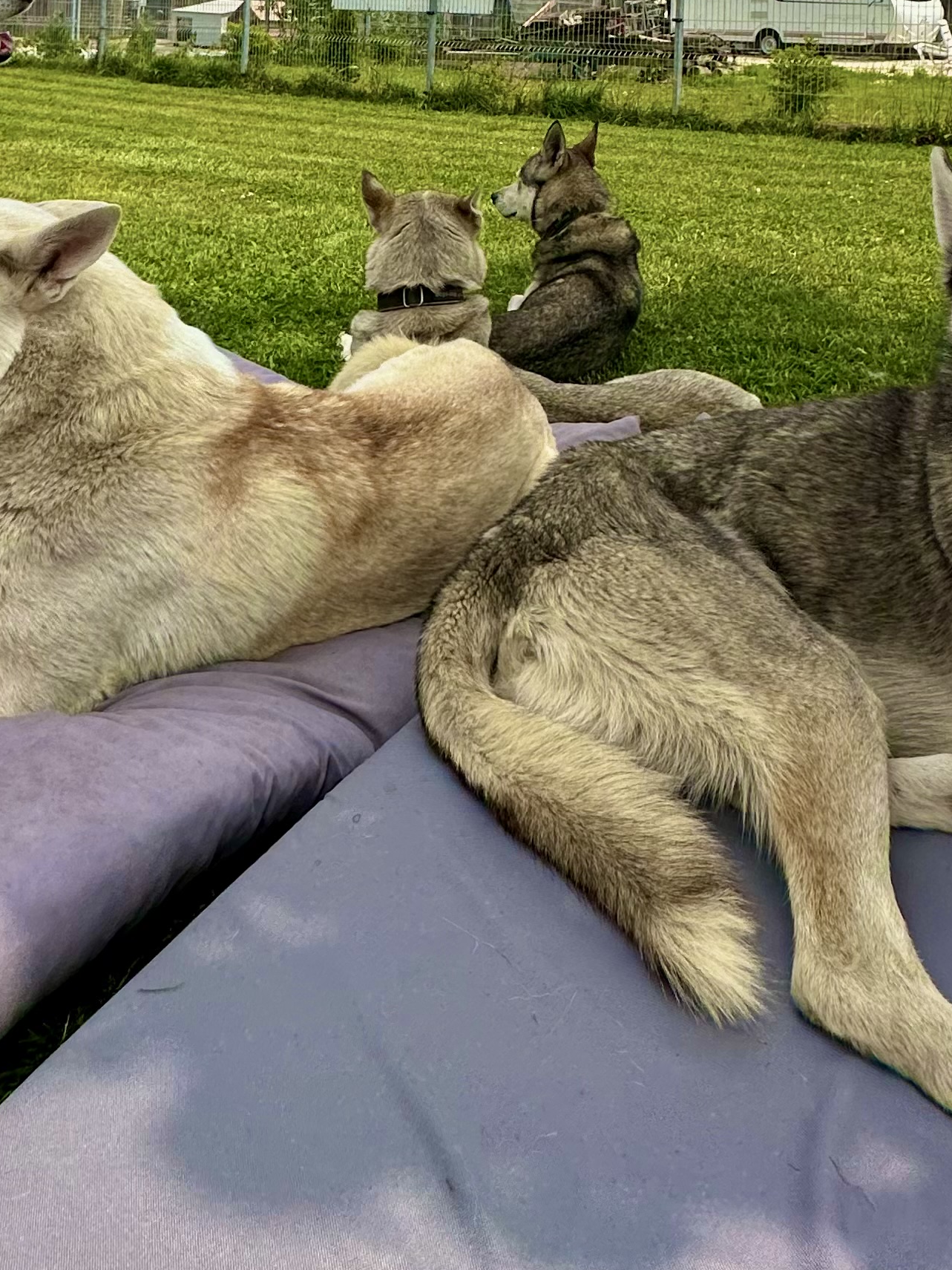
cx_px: 547
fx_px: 1210
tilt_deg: -0.3
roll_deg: -1.8
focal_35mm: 33
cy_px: 28
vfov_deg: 47.1
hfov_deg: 42.8
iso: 50
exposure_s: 1/3125
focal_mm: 2.22
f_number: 2.2
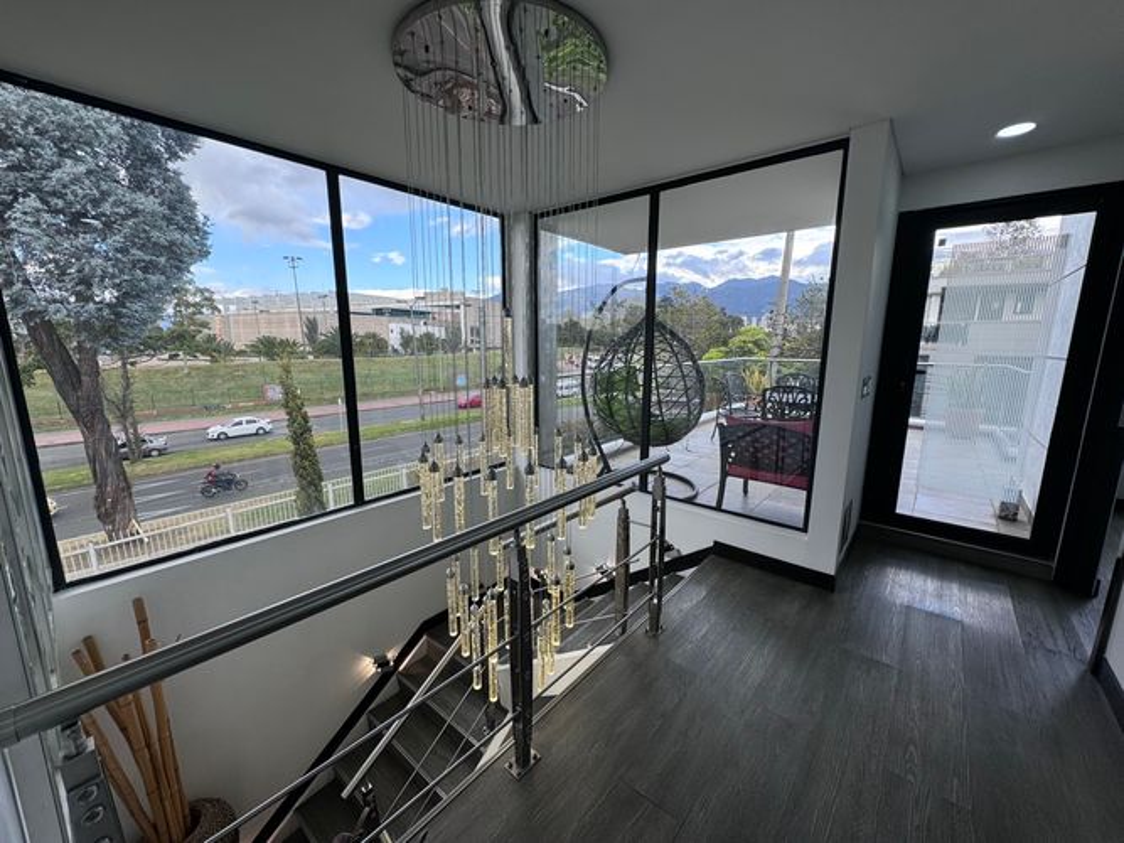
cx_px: 562
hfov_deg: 102.1
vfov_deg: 85.7
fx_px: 455
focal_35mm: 14
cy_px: 422
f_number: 2.2
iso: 40
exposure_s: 1/246
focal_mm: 2.22
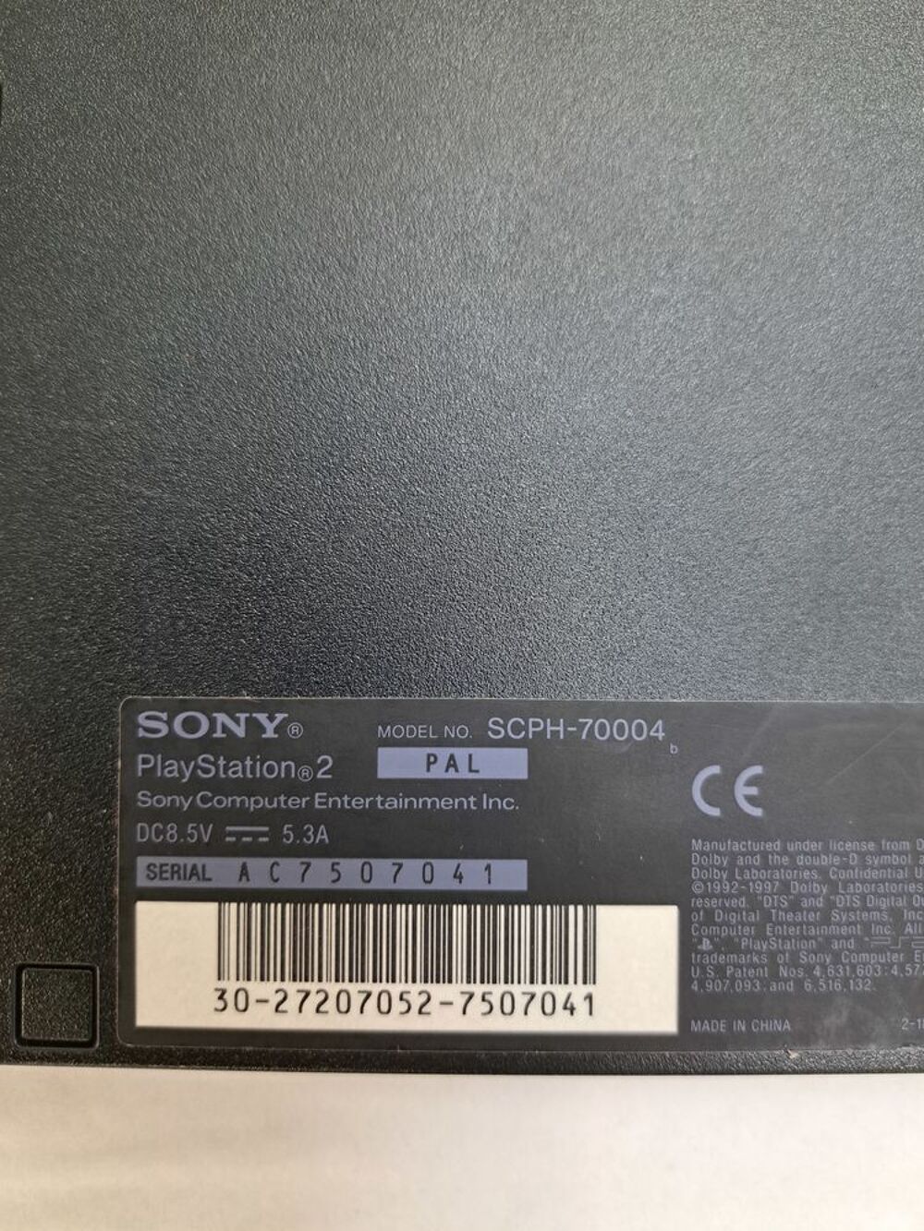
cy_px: 616
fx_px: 854
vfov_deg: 71.6
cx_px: 462
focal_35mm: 24
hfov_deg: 56.8
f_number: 1.8
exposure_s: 1/60
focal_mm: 5.23
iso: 200
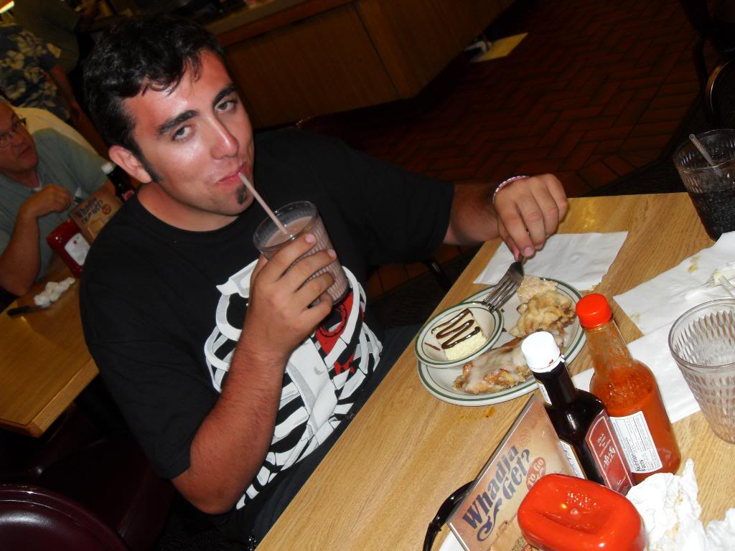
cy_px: 276
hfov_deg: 54.0
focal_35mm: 34
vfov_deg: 41.8
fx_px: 722
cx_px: 368
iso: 100
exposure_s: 1/45
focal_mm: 6.3
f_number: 2.8
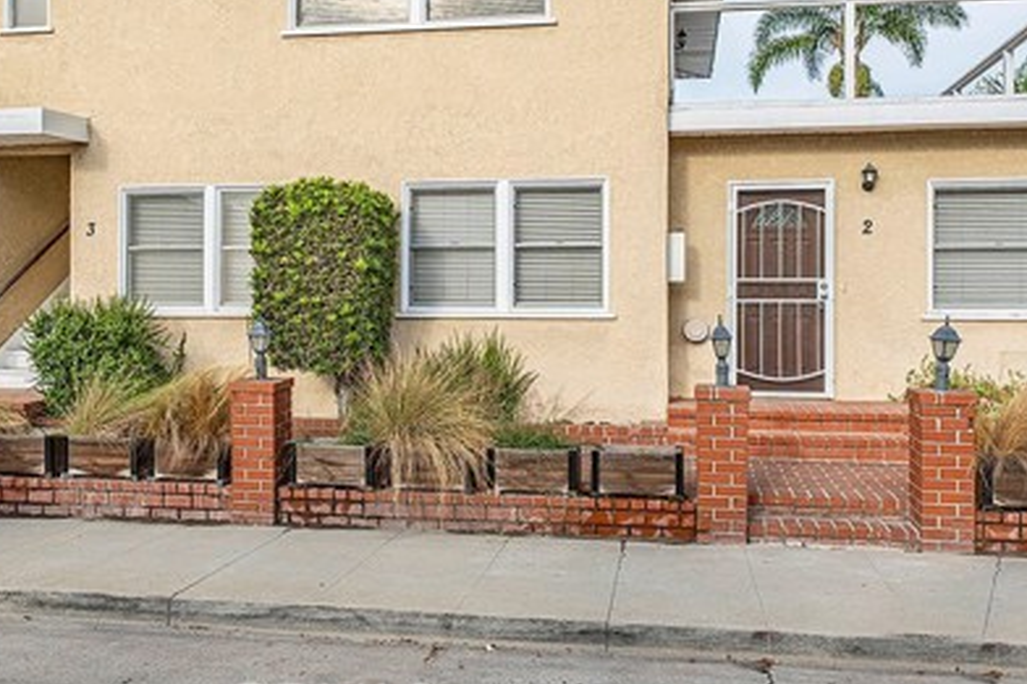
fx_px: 884
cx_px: 338
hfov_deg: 58.9
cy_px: 186
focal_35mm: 31
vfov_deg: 41.3
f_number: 5.6
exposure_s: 1/1250
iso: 400
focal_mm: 19
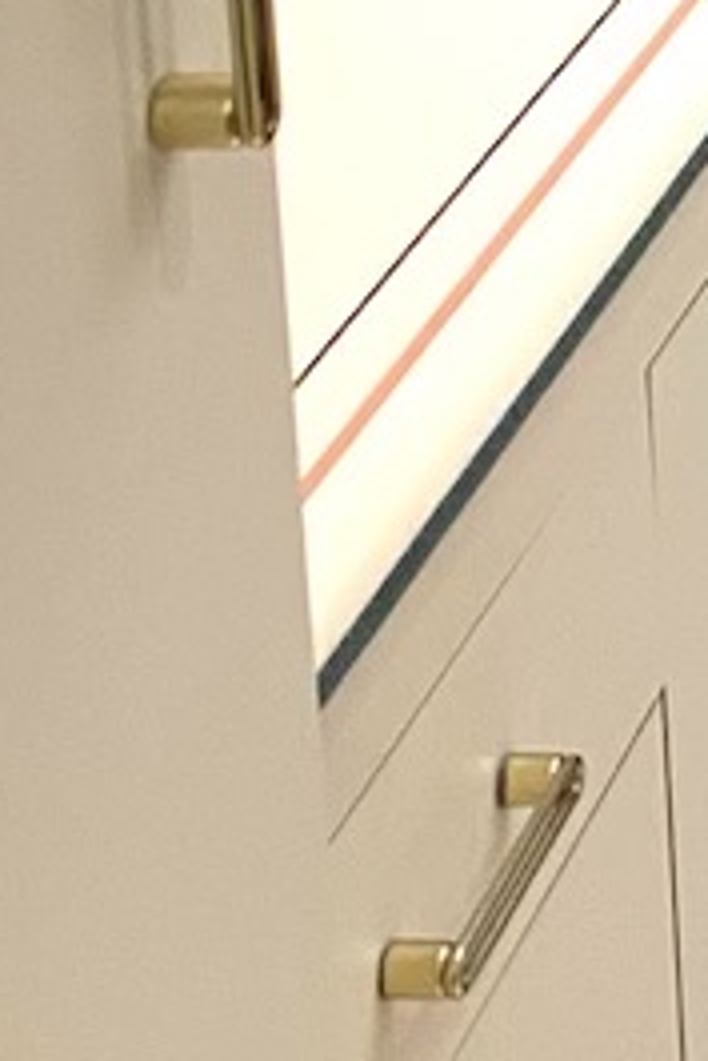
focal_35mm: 136
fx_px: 4006
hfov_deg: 8.8
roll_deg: -1.0
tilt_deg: -11.5
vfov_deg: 13.8
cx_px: 1912
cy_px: -693
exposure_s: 1/60
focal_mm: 4.25
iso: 160
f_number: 1.8
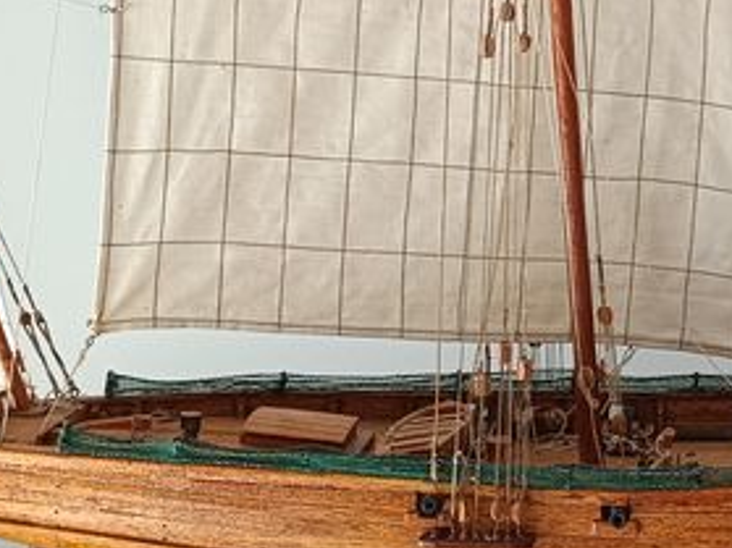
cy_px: -73
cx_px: 771
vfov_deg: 16.6
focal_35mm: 86
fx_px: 1818
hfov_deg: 21.8
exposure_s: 1/101
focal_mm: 5.59
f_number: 1.88
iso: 569
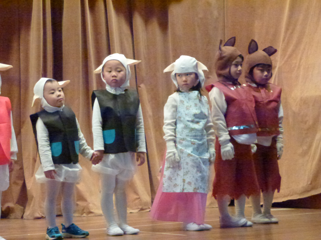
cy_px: 120
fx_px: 1317
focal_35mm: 142
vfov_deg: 10.4
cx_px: 160
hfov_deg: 13.9
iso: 1600
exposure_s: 1/80
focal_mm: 25.5
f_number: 5.3
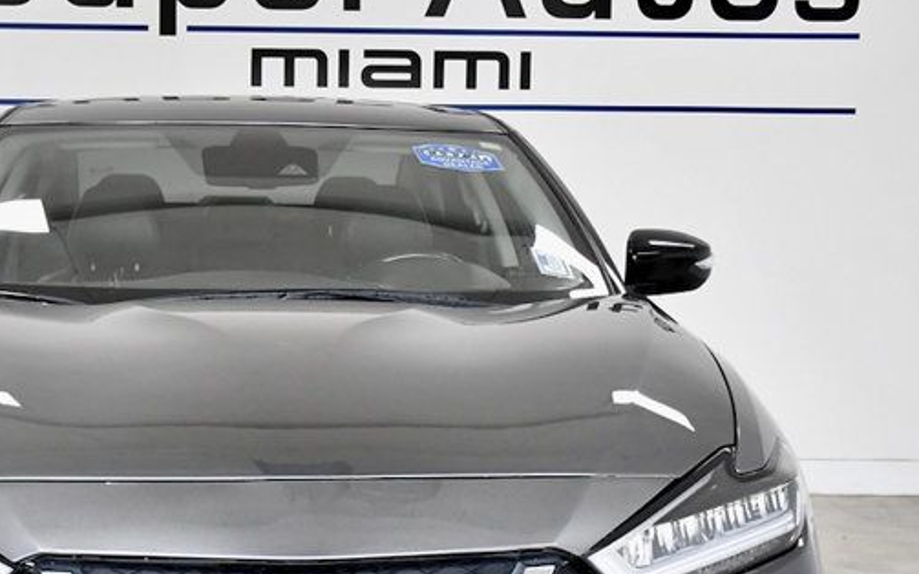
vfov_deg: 16.0
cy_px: 467
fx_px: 2028
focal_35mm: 81
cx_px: 303
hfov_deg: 25.4
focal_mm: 26
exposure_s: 1/1000
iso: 2500
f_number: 4.5
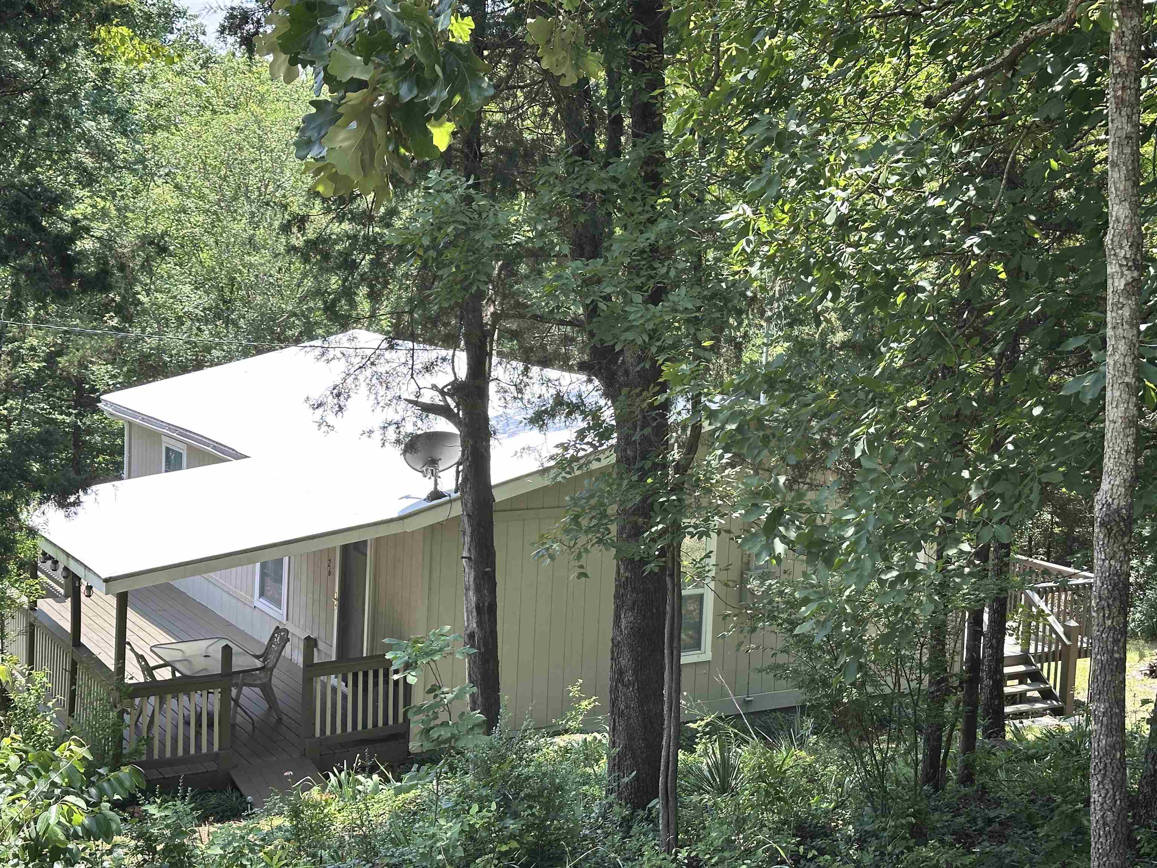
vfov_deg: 30.3
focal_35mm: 48
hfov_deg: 39.7
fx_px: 1604
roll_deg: -3.2
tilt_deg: -6.8
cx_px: 578
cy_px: 434
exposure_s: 1/767
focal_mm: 6.86
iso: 64
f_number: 1.78
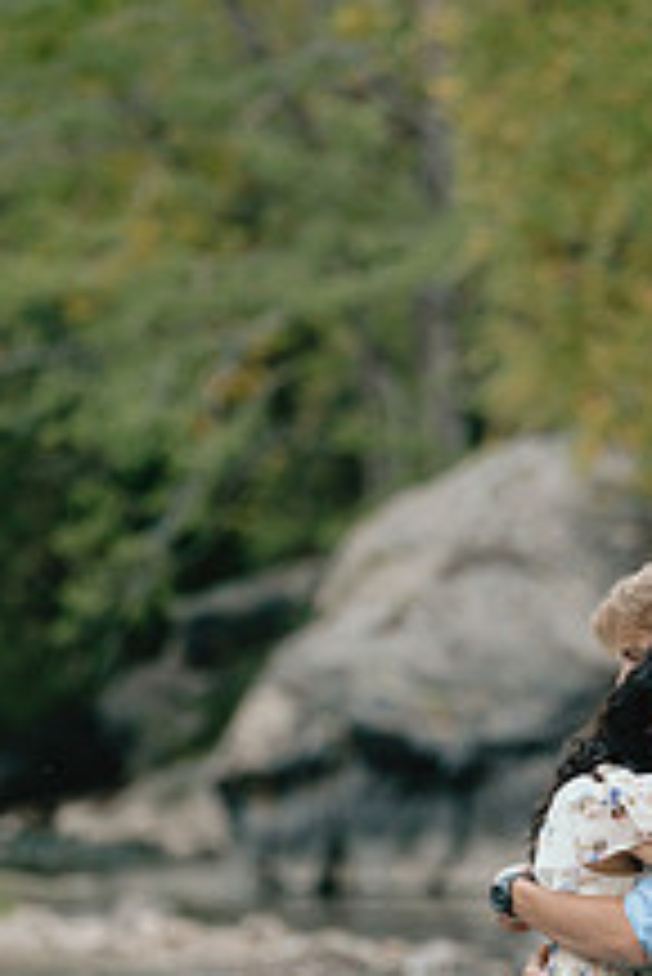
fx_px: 11255
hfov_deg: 3.3
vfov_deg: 5.0
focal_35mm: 415
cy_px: 895
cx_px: 562
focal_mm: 200
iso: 1000
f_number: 3.5
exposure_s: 1/200
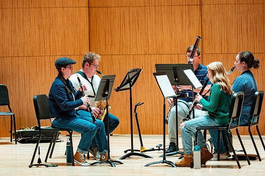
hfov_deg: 10.3
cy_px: 87
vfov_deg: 6.8
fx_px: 1475
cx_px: 109
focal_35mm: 201
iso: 1000
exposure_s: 1/160
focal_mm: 170
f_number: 2.8
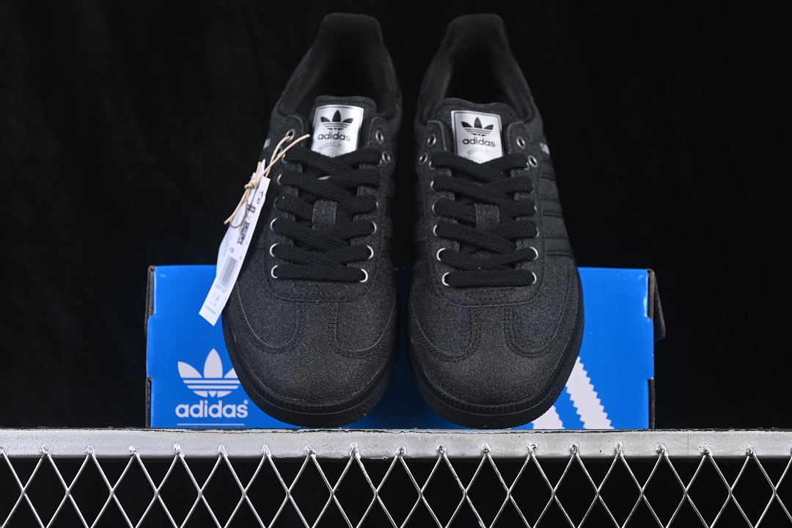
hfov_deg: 27.0
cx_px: 396
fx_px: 1650
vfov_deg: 18.2
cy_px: 264
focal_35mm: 75
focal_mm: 50
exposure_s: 1/60
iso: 160
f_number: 6.3
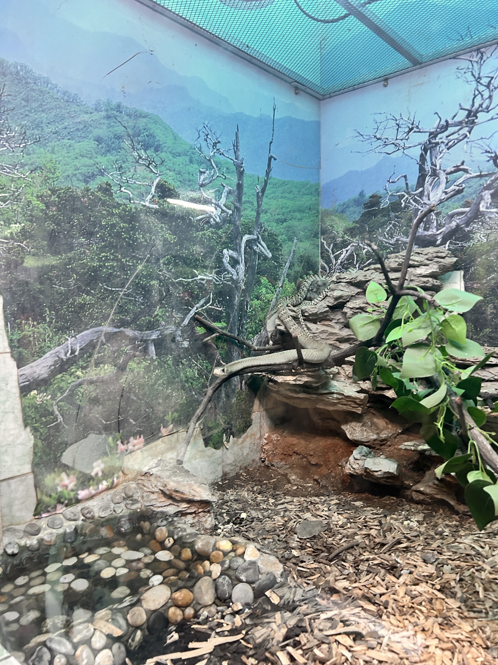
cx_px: 249
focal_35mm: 26
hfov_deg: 53.1
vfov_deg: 67.3
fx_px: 499
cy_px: 332
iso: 250
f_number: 1.5
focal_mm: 5.7
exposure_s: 1/50
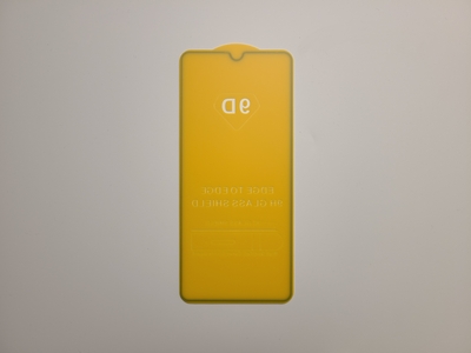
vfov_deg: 53.1
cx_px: 236
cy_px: 176
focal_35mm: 26
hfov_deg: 67.3
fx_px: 354
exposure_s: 1/133
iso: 40
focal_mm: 5.4
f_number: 1.8
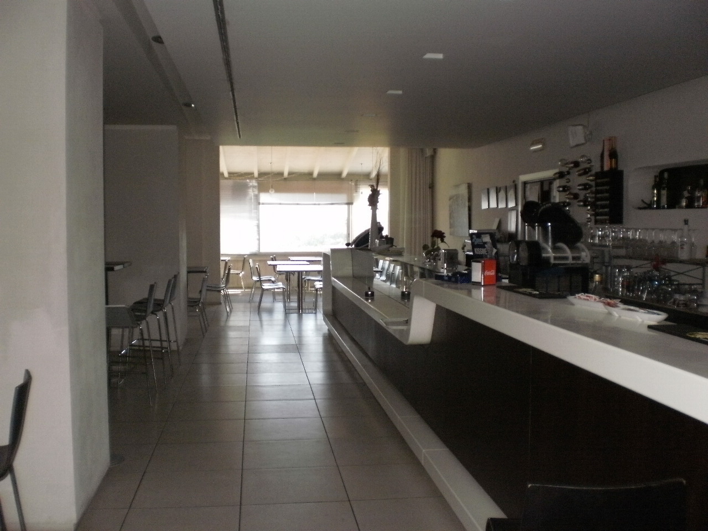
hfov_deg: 49.0
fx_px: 777
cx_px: 354
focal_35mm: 38
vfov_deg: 37.7
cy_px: 266
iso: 400
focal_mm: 6.3
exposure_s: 1/250
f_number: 3.1
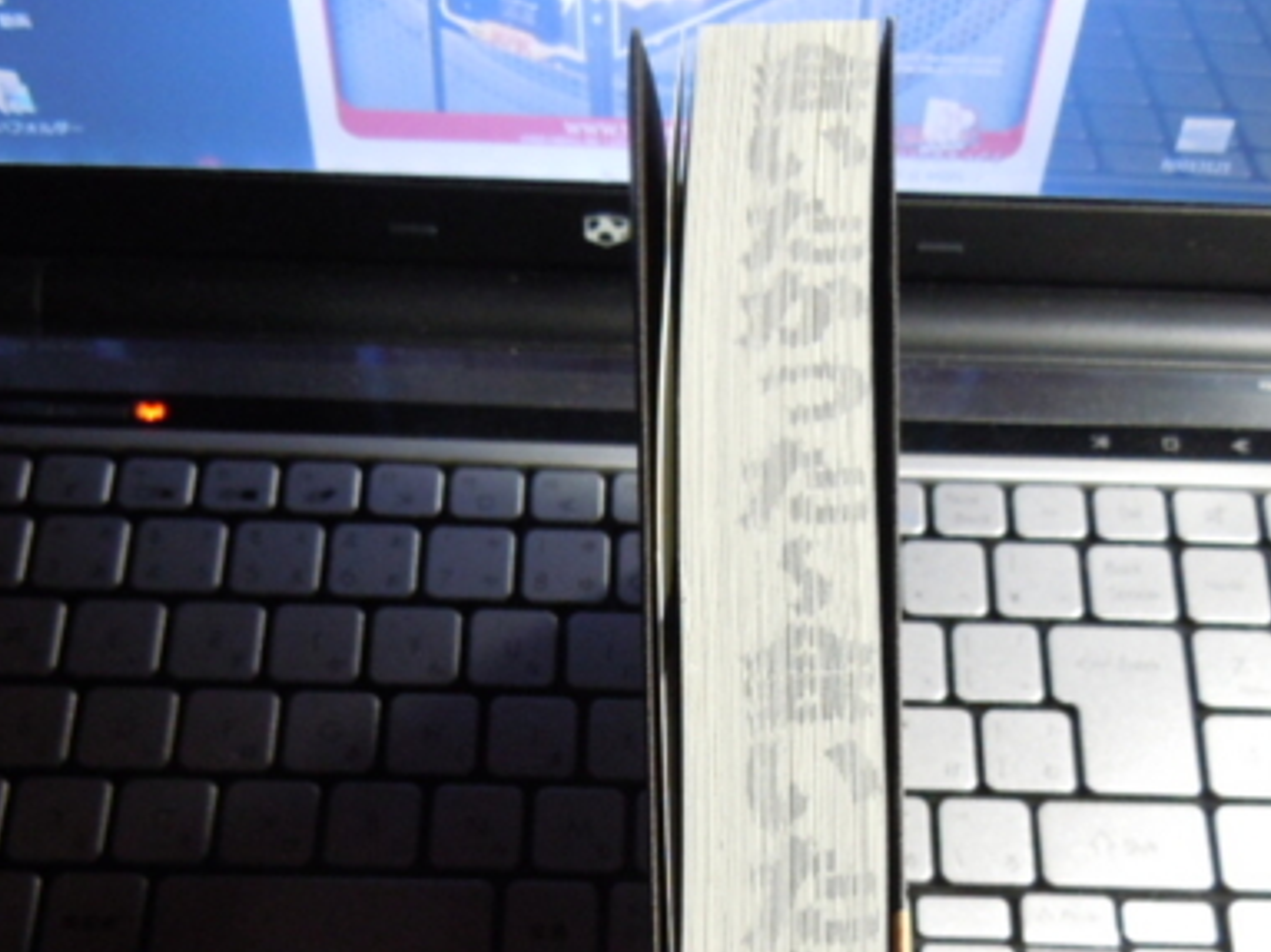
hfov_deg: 40.4
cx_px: 680
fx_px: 1725
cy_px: 736
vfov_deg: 30.3
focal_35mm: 47
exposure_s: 1/10
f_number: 3.5
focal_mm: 5.4
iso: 400
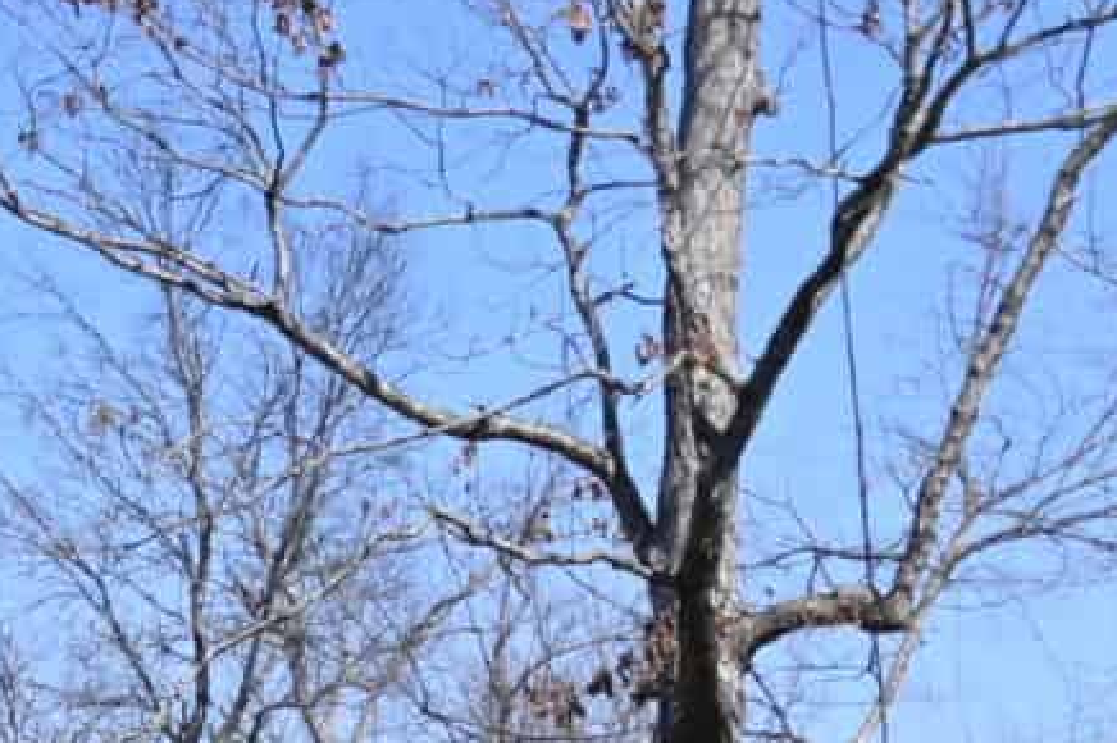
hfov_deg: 11.3
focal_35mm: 176
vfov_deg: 7.5
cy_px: 1389
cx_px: -474
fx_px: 5457
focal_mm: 20
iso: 100
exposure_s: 1/400
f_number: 7.1
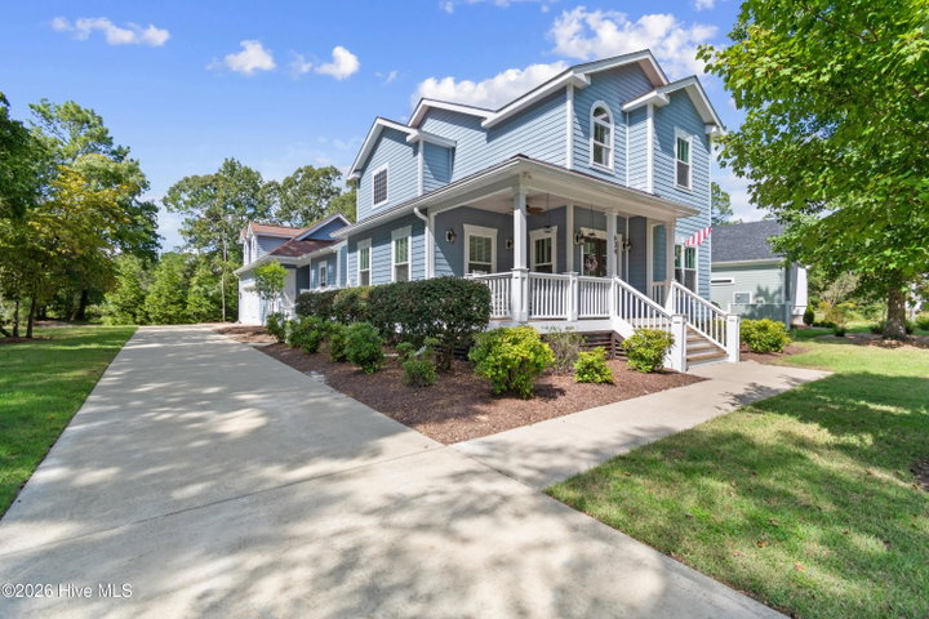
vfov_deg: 77.3
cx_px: 464
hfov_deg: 100.4
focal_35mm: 15
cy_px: 310
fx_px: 387
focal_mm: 10
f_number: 5.6
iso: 100
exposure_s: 1/125
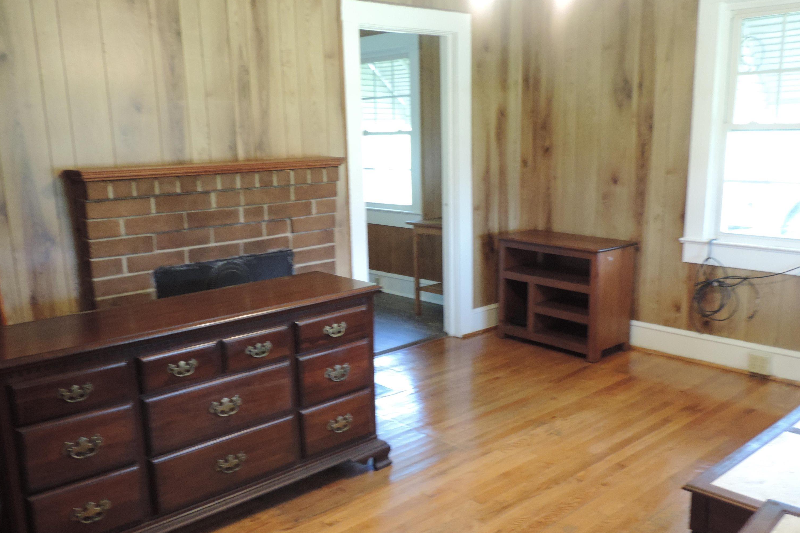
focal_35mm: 32
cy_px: 297
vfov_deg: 41.1
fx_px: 711
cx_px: 405
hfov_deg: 58.7
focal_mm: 5.3
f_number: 3.1
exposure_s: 1/20
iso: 400
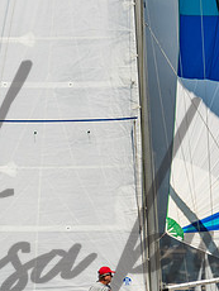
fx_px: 9279
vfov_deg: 1.8
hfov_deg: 1.4
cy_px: 71
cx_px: 120
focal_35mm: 1102
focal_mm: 200
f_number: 6.3
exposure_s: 1/500
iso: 160
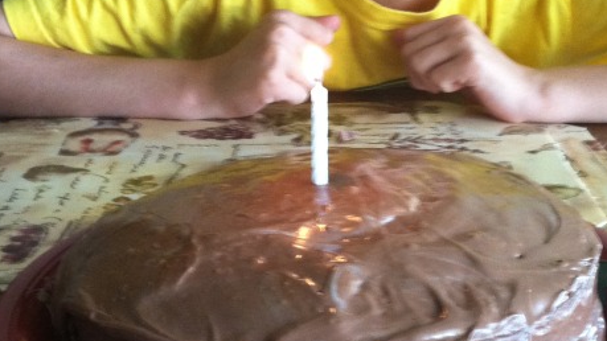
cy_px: 102
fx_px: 1143
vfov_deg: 16.9
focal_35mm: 71
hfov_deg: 29.7
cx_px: 369
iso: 160
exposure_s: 1/15
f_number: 2.8
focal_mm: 3.85
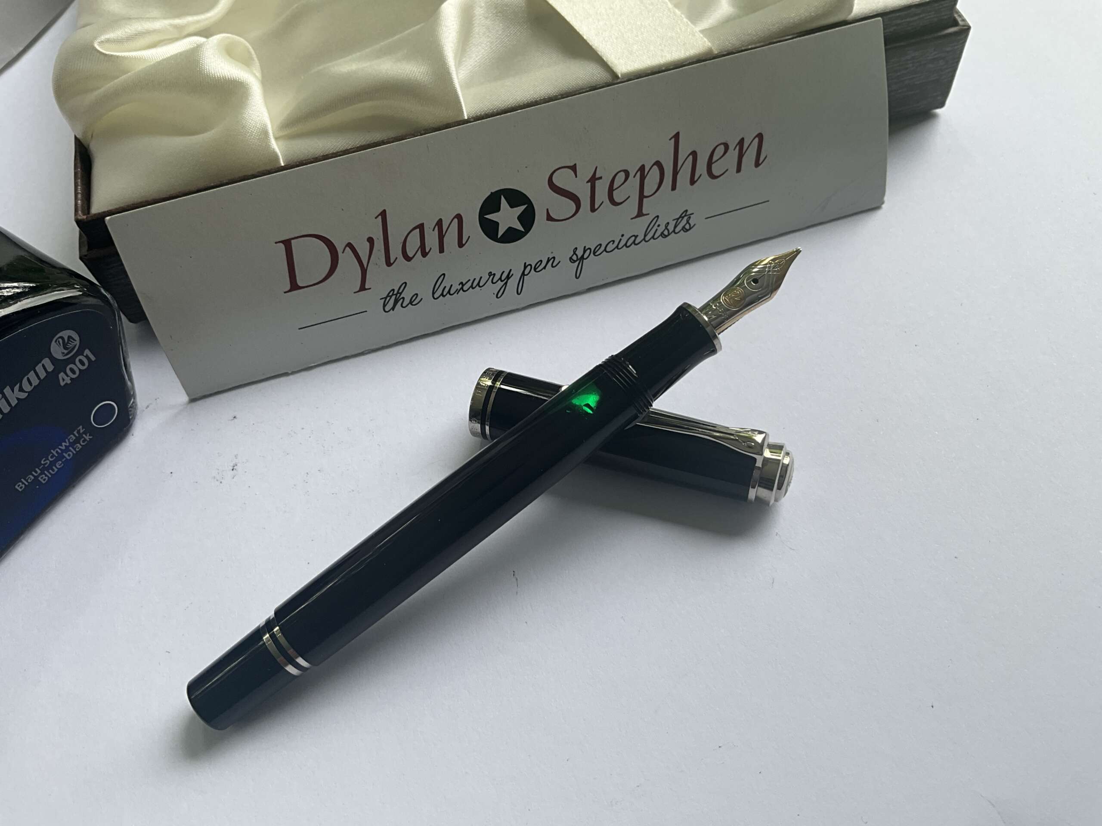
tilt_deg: -56.8
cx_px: 551
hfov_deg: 61.7
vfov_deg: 48.2
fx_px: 923
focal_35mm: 29
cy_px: 413
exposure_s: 1/148
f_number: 1.8
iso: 20
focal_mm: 3
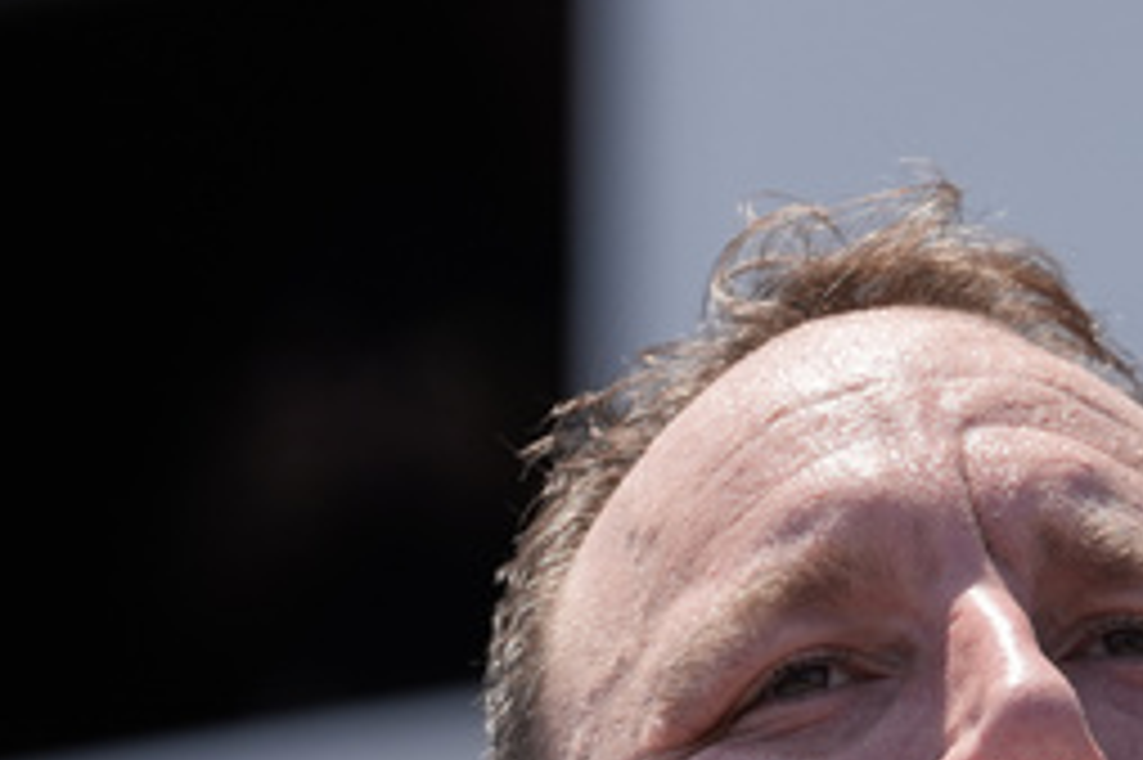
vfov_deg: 2.1
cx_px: 1440
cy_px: 1313
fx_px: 20433
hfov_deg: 3.2
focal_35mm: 644
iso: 200
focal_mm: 160
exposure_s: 1/2500
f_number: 4
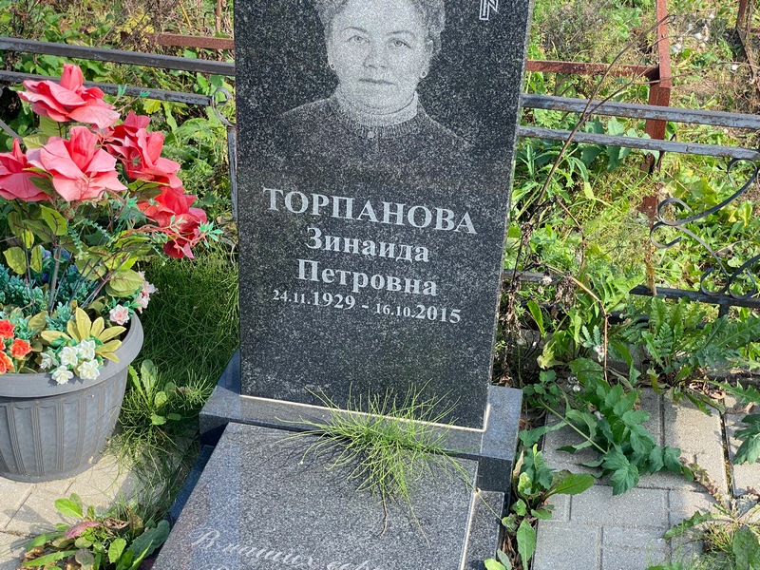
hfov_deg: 36.8
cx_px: 380
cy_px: 285
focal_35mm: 52
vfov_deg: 28.0
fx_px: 1142
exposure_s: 1/387
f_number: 2
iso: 20
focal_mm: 6
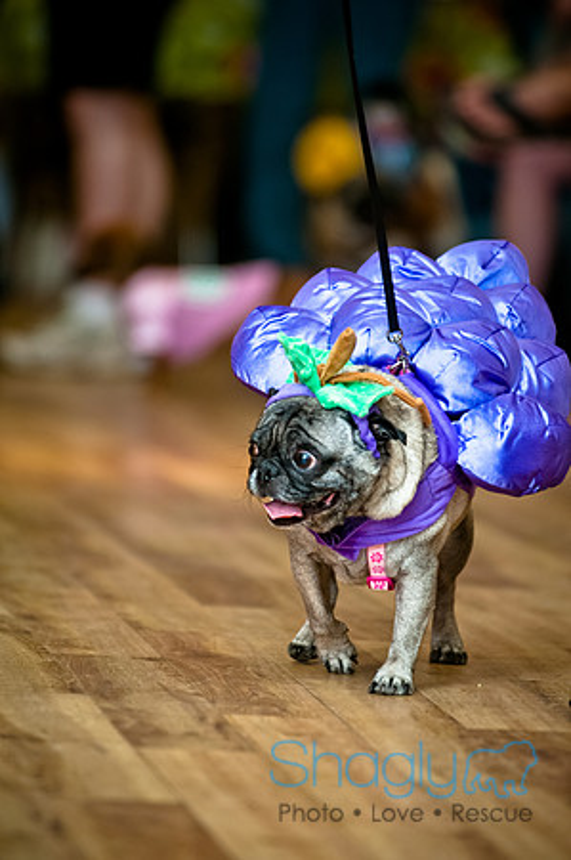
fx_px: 7153
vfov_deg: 6.9
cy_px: 430
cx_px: 286
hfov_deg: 4.6
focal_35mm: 300
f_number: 2.8
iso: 200
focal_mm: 200
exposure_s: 1/200
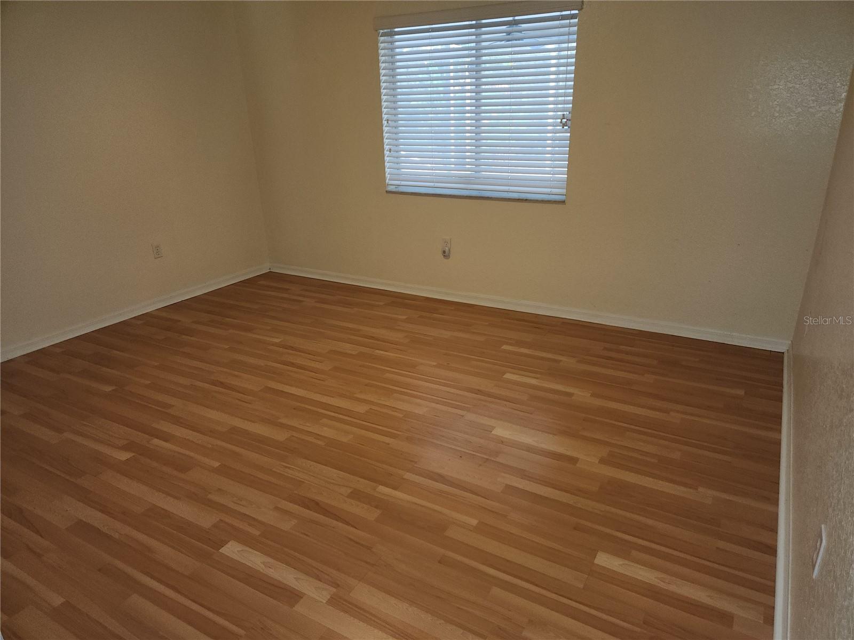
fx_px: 567
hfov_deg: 73.9
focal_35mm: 23
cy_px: 320
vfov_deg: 58.9
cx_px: 427
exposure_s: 1/24
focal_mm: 5.4
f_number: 1.8
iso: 100
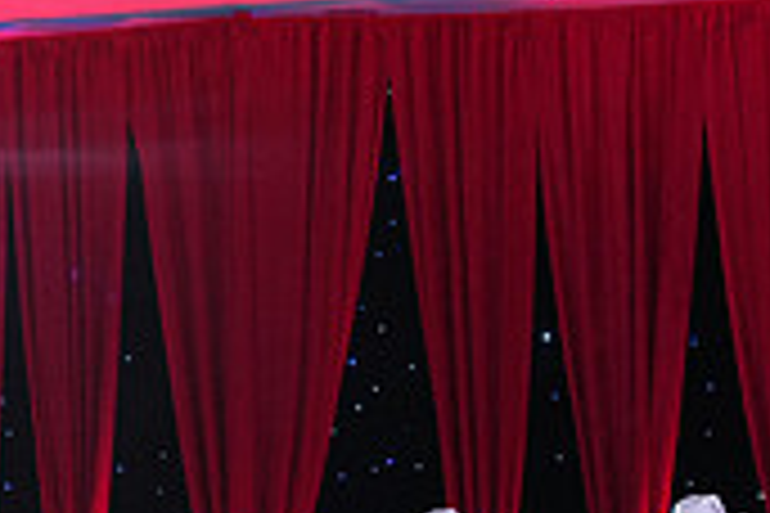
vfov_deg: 8.7
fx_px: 3272
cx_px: 1094
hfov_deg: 12.8
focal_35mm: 153
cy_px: 839
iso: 2500
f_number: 5
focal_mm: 45
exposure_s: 1/250
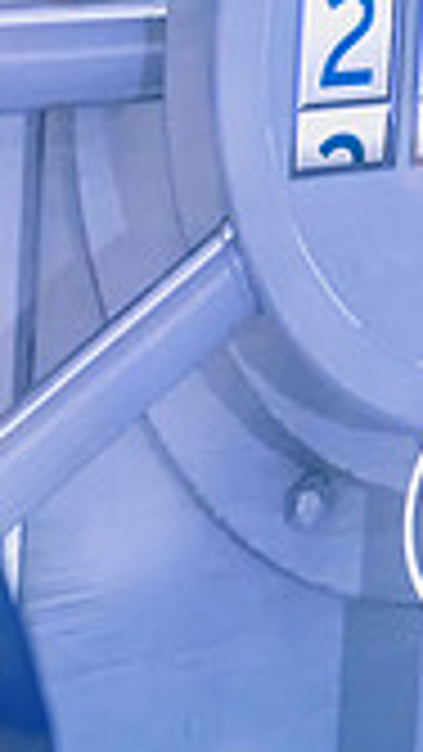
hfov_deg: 6.1
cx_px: 400
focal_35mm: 200
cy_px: -38
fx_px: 3986
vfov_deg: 10.7
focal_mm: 55
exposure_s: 1/125
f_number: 3.2
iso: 1000
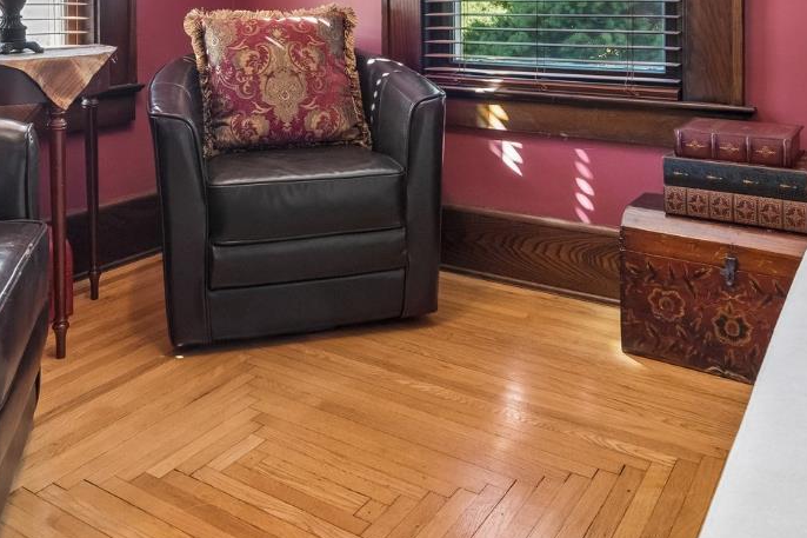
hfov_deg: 54.3
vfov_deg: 34.9
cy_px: 21
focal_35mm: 35
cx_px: 360
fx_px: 784
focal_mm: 16
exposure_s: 1/50
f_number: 8
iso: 2000
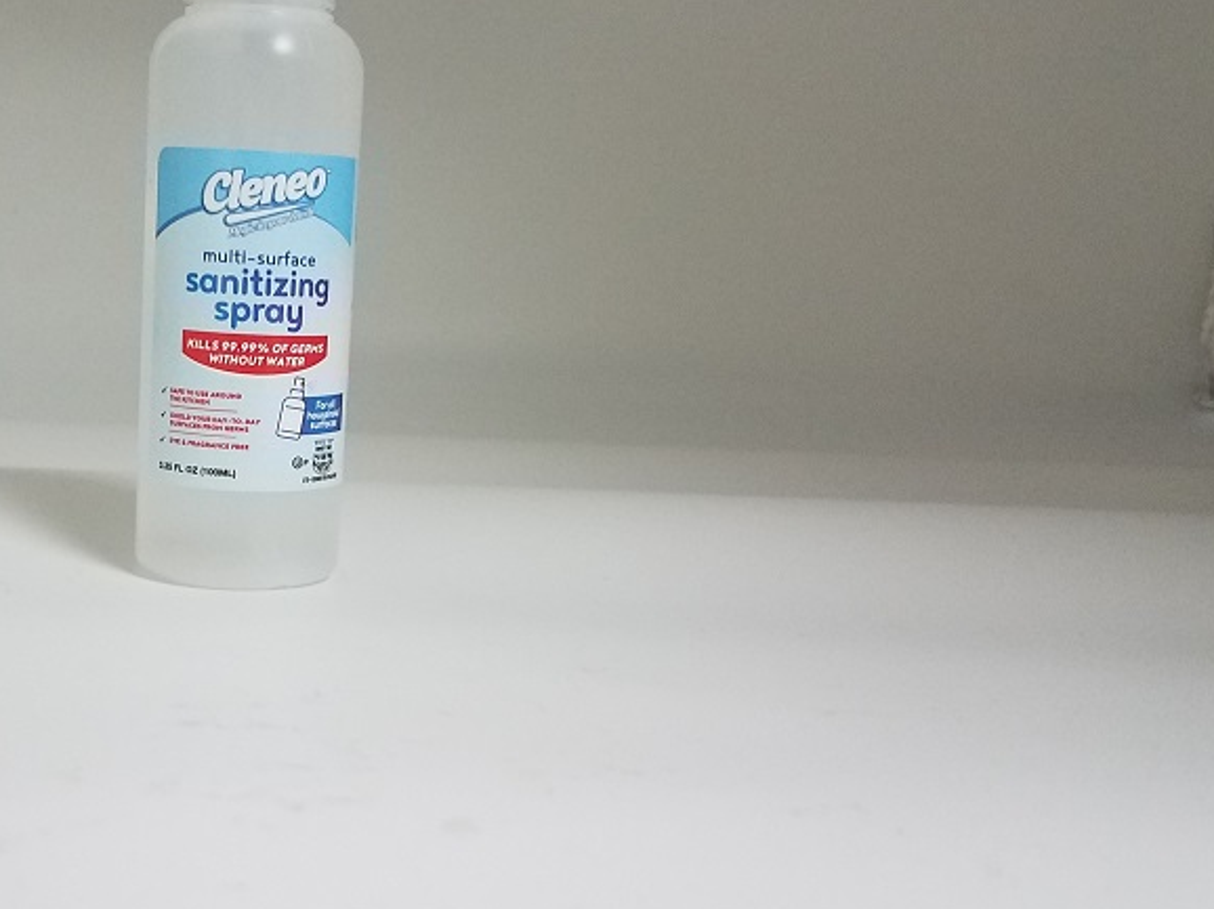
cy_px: 430
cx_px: 292
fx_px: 1578
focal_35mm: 45
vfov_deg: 32.2
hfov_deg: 40.8
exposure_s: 1/60
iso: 160
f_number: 1.7
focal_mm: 4.2
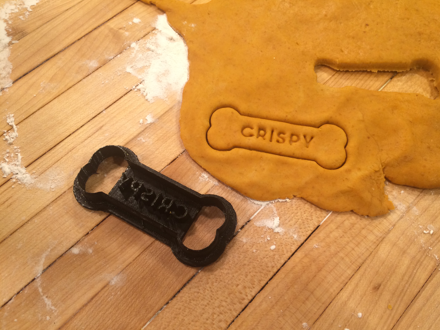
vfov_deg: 46.8
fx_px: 381
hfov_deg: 60.0
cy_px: 167
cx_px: 226
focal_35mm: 30
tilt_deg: -63.8
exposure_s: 1/30
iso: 64
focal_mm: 4.15
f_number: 2.2
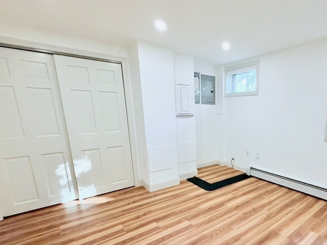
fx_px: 189
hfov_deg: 77.9
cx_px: 229
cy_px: 152
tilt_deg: -13.2
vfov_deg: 65.1
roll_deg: +0.0
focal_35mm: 20
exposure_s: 1/60
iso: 640
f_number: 2.2
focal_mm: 2.22
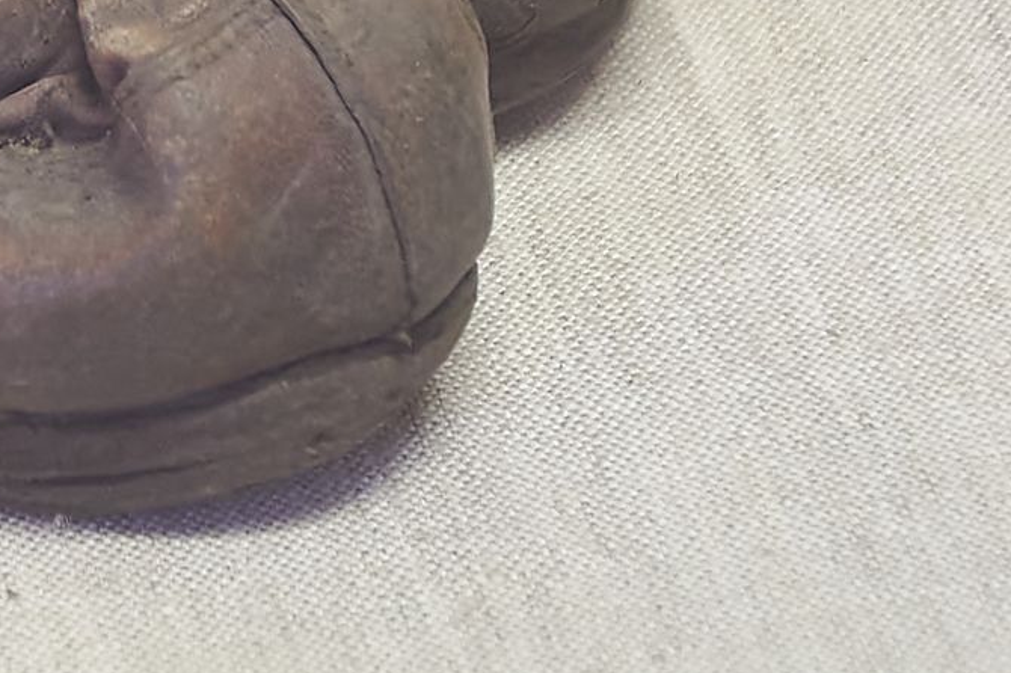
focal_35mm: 469
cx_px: -109
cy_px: -159
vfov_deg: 2.9
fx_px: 13164
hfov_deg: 4.4
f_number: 5.6
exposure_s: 1/60
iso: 6400
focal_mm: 105
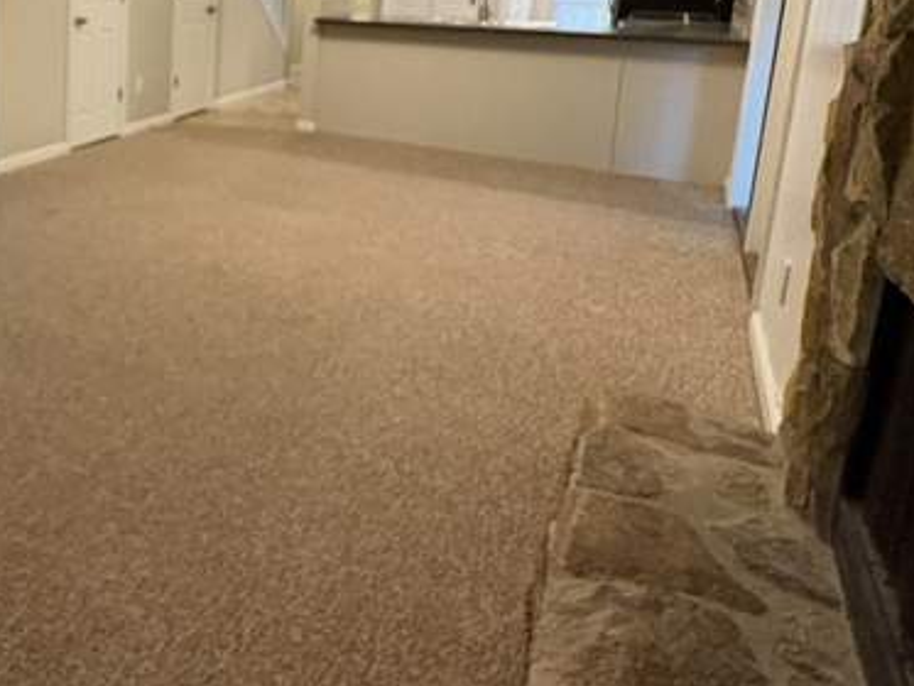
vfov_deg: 43.5
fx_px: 792
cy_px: 93
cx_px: 66
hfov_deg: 51.7
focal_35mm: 30
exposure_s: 1/60
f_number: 2.2
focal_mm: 2.22
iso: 500
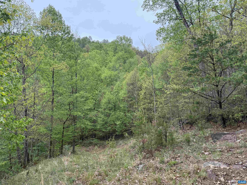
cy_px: 92
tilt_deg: +0.4
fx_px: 171
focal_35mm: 24
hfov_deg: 71.6
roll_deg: -1.9
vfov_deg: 56.8
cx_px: 124
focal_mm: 6.76
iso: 80
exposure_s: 1/643
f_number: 1.78
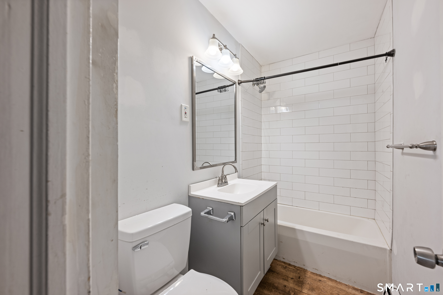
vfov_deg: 81.2
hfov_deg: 104.3
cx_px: 222
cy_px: 148
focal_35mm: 14
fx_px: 172
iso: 250
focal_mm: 14
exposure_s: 1/5
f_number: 8
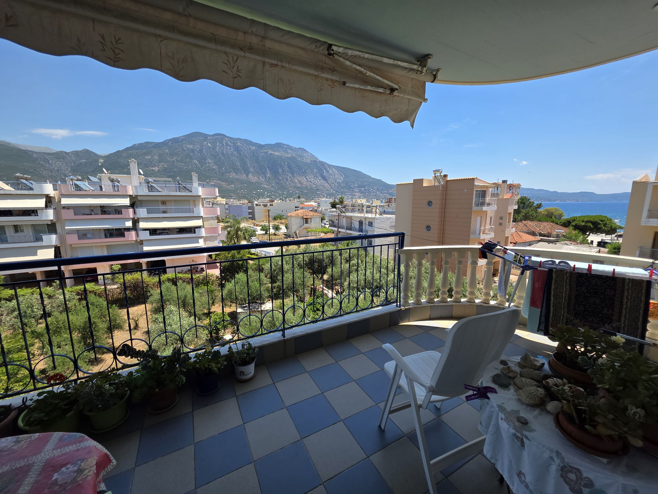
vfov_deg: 89.9
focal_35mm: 13
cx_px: 329
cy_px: 247
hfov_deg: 106.2
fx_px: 247
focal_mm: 2.2
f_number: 1.9
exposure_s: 1/1418
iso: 40
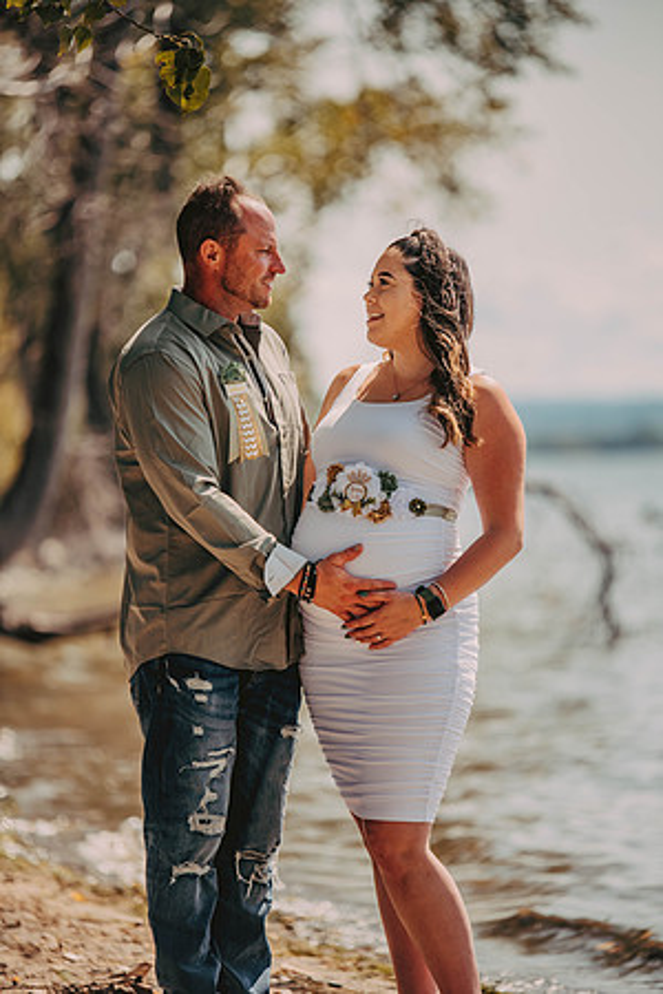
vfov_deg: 11.1
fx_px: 5110
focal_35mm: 185
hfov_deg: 7.4
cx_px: 332
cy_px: 497
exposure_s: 1/2500
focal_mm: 185
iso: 250
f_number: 2.8
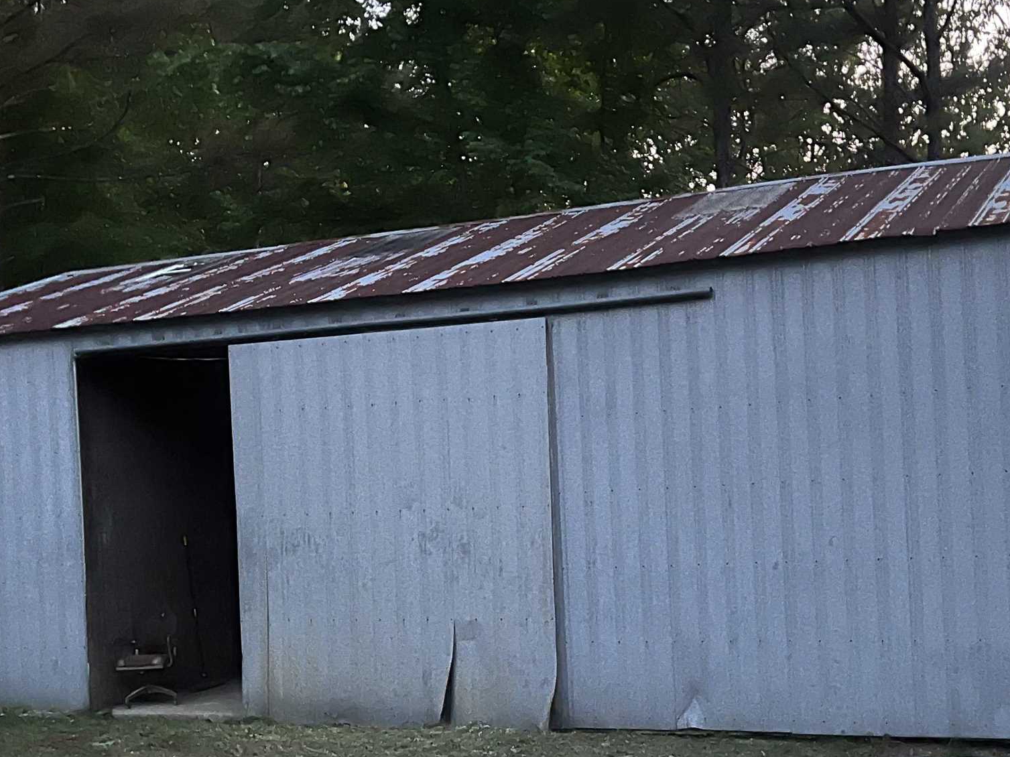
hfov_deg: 36.2
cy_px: 517
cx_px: 510
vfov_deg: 27.3
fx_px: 1546
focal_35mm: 53
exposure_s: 1/14
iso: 640
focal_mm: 5.7
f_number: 1.5
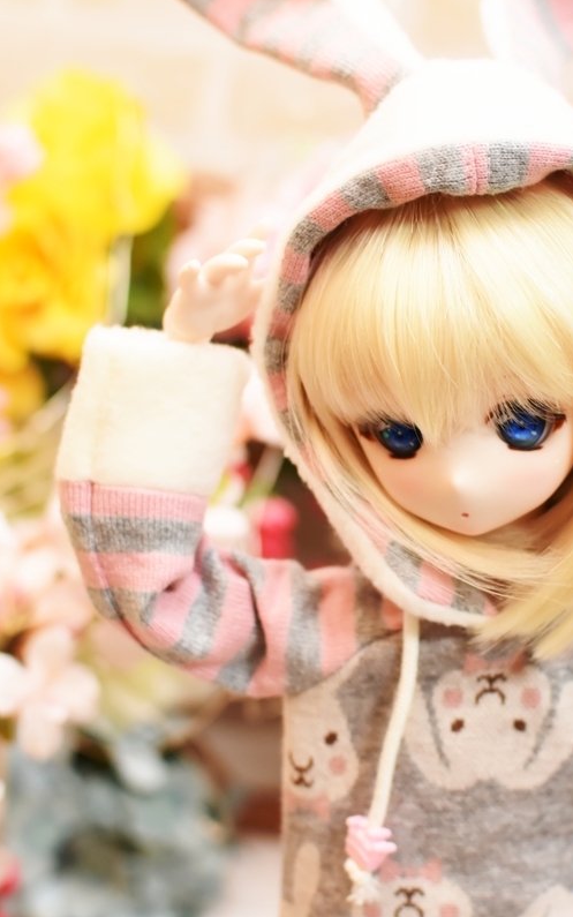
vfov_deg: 25.6
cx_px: 488
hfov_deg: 16.0
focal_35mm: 81
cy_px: 457
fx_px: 2018
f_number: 3.2
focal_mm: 35
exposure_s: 1/60
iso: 800
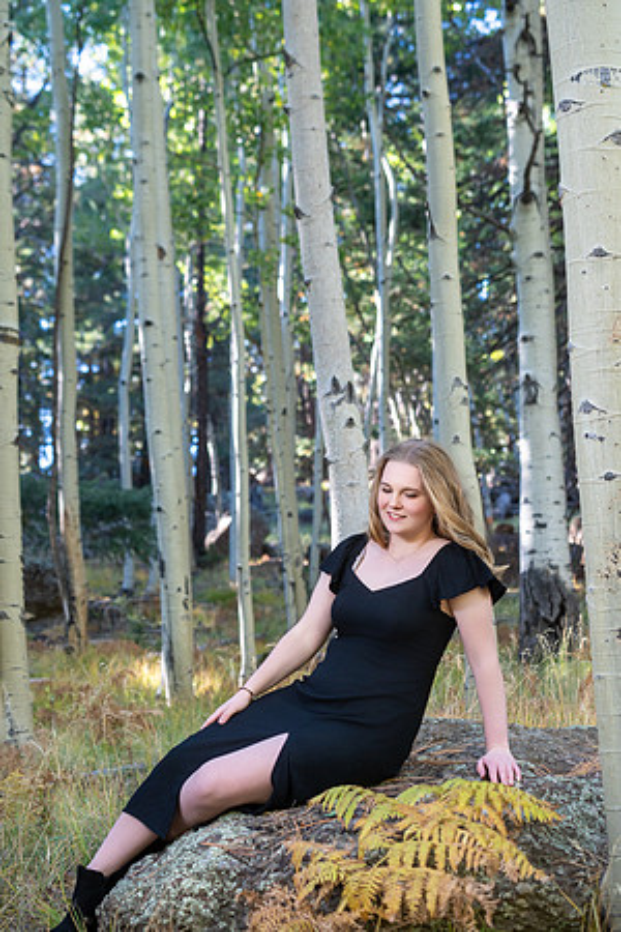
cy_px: 466
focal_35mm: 70
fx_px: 1811
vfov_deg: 28.8
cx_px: 310
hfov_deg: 19.5
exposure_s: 1/160
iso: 640
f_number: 5.6
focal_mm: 70
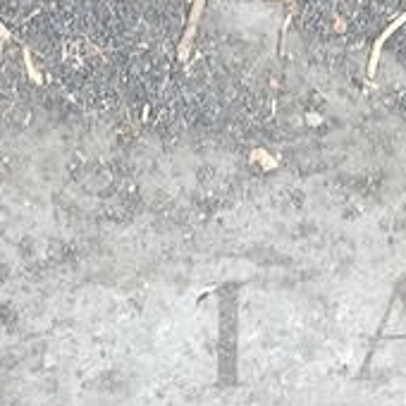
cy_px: 549
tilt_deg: -70.7
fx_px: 2561
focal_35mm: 193
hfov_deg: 8.9
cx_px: 499
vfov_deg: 8.9
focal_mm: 4.15
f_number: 2.2
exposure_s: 1/133
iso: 32
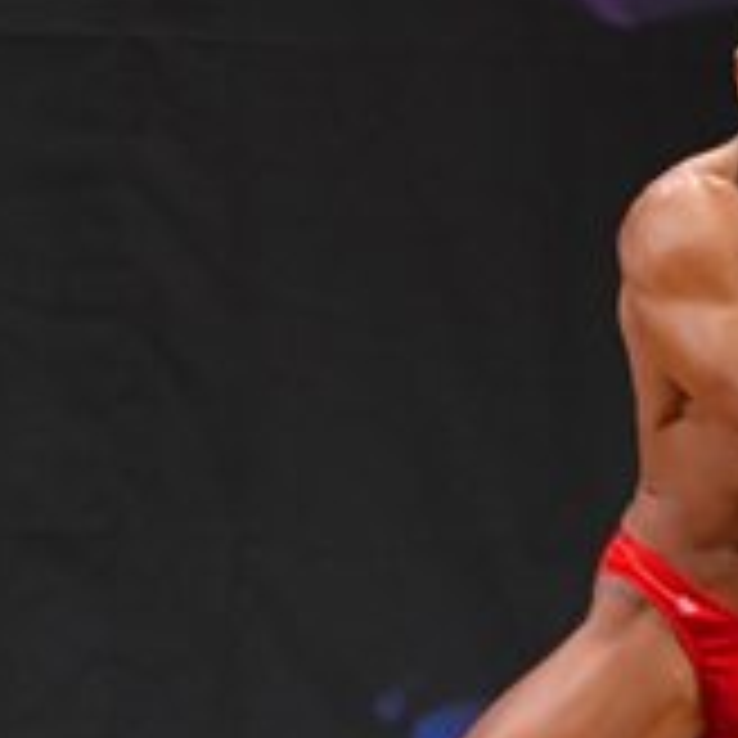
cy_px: 333
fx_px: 20985
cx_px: 853
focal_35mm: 870
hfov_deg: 2.0
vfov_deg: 2.0
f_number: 5.6
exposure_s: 1/400
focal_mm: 145
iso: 3200
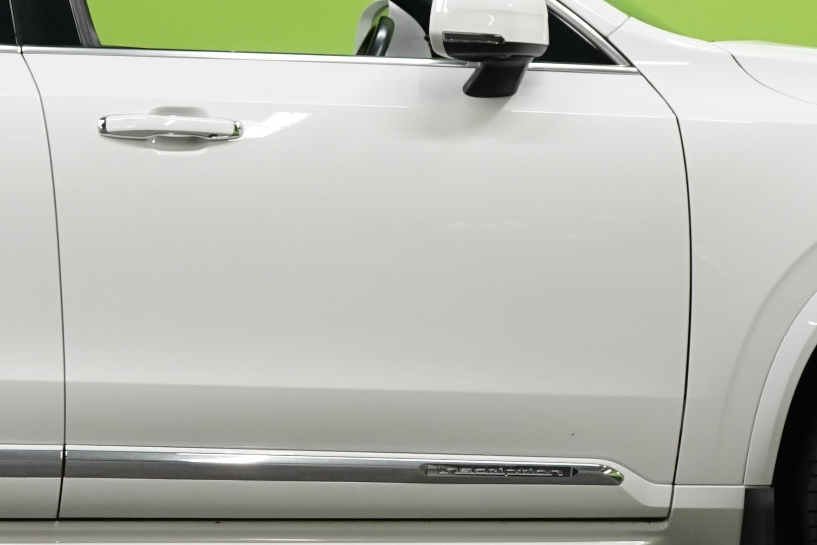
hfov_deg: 11.2
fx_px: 4130
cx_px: 128
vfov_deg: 7.5
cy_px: 256
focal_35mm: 182
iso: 800
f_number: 5
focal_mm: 53
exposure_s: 1/60
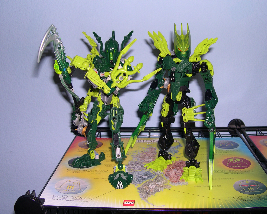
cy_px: 101
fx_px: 332
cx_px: 135
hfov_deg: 43.8
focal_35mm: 42
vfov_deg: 35.7
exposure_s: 1/60
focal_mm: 8
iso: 100
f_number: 2.8
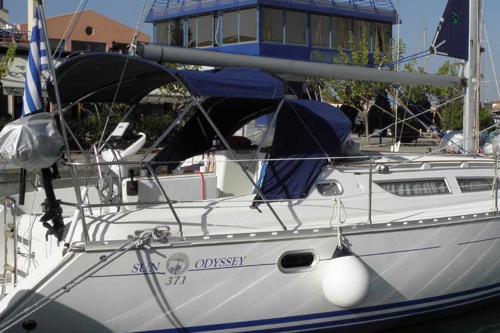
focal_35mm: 58
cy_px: 142
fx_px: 805
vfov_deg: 23.4
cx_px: 332
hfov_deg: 34.2
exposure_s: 1/500
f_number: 5.6
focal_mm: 6.85
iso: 64
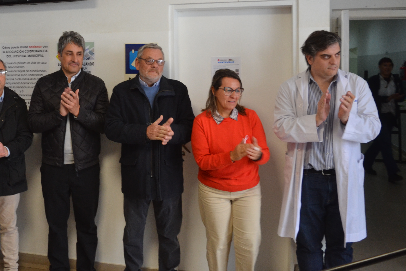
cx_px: 121
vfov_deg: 33.8
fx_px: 440
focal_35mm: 39
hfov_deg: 48.3
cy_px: 84
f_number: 3.5
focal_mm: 18
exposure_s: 1/60
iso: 800
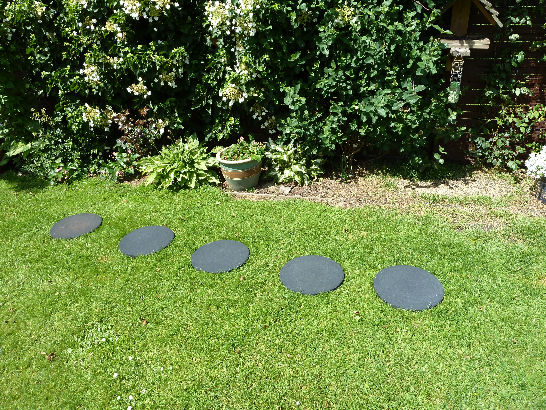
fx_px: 394
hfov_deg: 69.4
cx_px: 273
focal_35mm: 25
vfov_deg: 54.9
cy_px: 205
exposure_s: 1/250
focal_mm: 4.1
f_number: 4
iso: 80
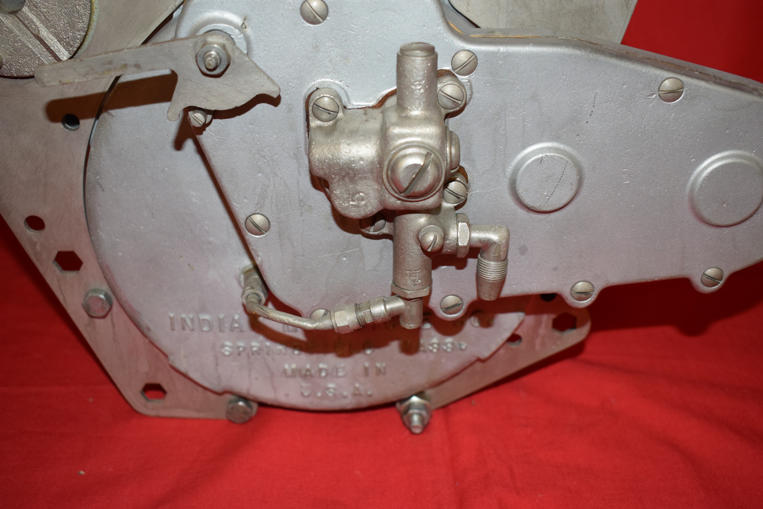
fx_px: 922
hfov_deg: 45.0
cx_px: 382
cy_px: 254
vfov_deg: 30.9
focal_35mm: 44
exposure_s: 1/125
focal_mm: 29
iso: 640
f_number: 5
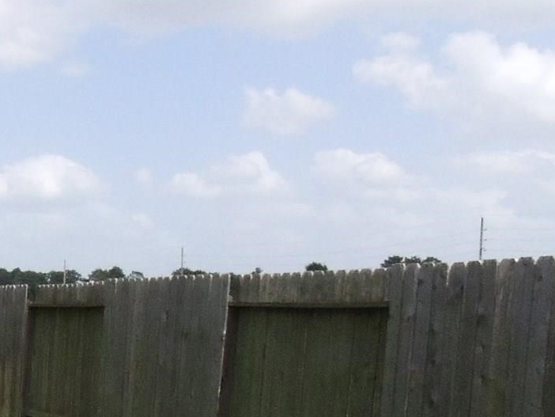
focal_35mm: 70
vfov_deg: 20.5
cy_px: 400
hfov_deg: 23.9
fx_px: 1123
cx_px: -197
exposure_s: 1/1600
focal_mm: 4.3
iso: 800
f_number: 7.4
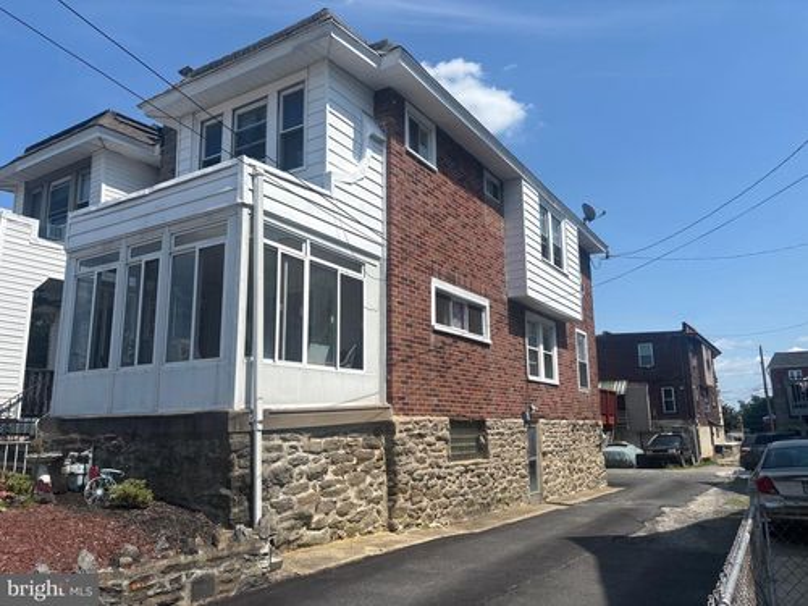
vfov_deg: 53.1
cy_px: 303
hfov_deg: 67.3
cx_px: 404
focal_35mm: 26
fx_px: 607
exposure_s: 1/4255
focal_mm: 5.96
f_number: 1.6
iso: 50
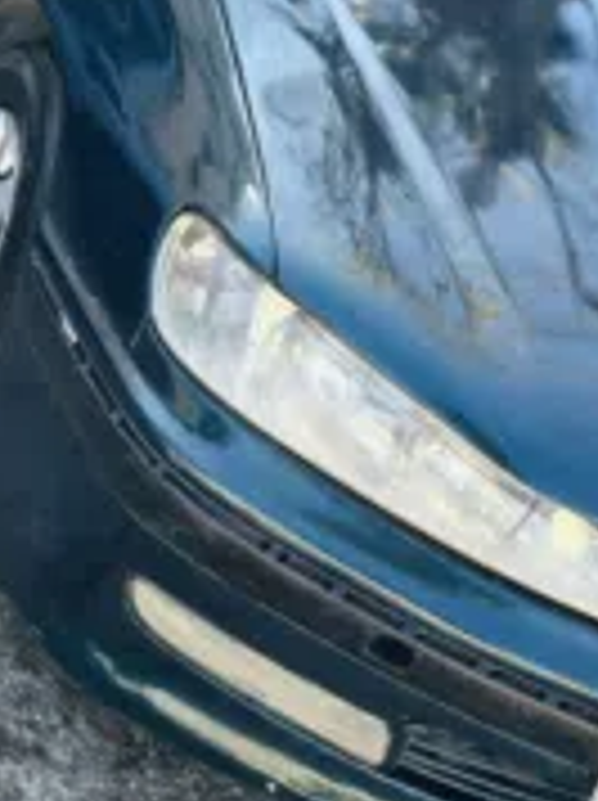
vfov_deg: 17.8
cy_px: 22
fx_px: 2494
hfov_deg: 13.6
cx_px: 94
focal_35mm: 108
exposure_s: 1/538
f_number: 1.78
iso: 80
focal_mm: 6.86
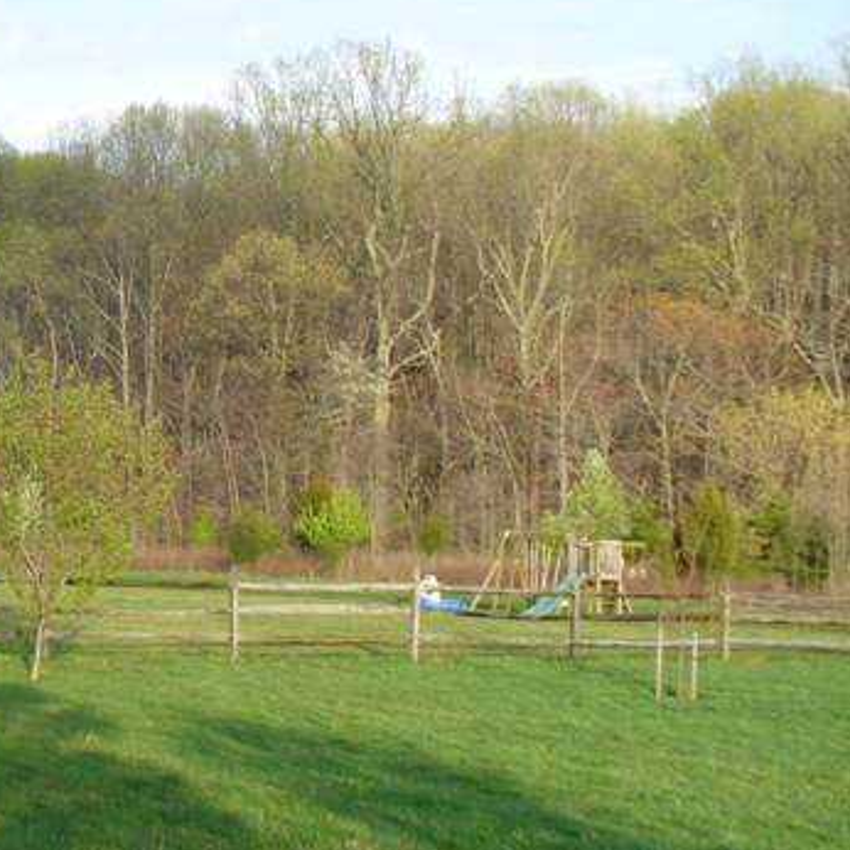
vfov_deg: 23.1
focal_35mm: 75
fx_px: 2084
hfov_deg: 21.7
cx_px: -120
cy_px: 419
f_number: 2.8
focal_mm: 6.1
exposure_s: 1/400
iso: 80
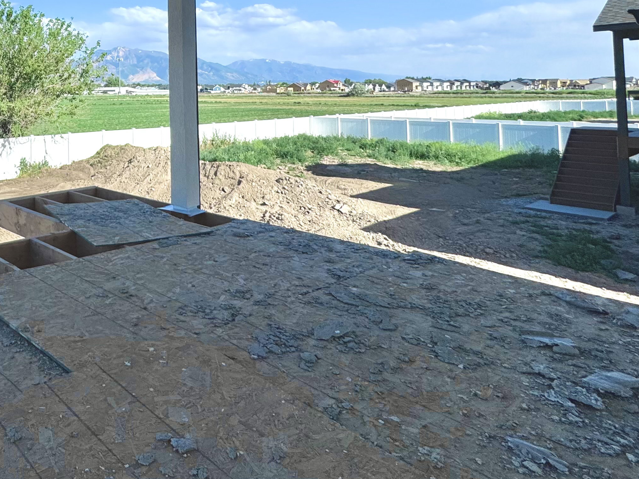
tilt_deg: +0.7
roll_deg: -0.5
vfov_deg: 46.3
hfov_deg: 53.3
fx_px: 517
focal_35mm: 28
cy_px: 75
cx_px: 34
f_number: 2.2
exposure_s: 1/2874
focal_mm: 2.22
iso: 50
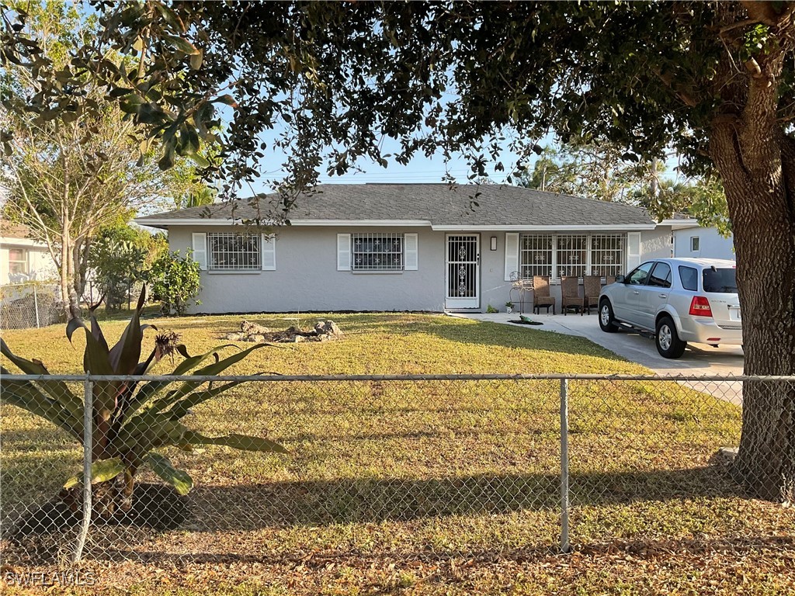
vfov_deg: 48.2
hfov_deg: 61.7
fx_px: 666
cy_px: 298
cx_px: 398
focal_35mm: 29
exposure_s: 1/428
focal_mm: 3
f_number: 1.8
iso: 16
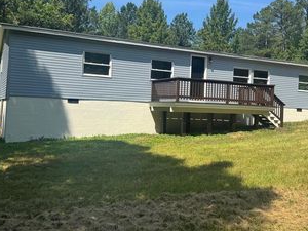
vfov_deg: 35.9
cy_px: 96
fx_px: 356
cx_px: 194
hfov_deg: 46.4
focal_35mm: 40
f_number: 1.78
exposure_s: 1/3802
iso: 80
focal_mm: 6.76
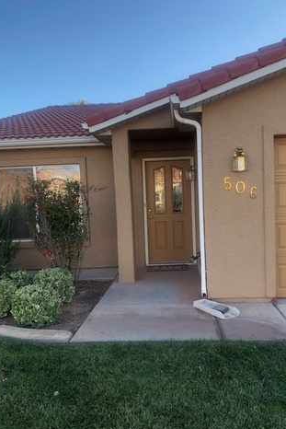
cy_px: 220
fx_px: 357
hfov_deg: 43.6
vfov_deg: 61.9
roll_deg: +2.2
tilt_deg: -3.0
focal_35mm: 30
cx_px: 157
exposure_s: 1/161
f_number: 1.8
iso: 20
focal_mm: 3.99
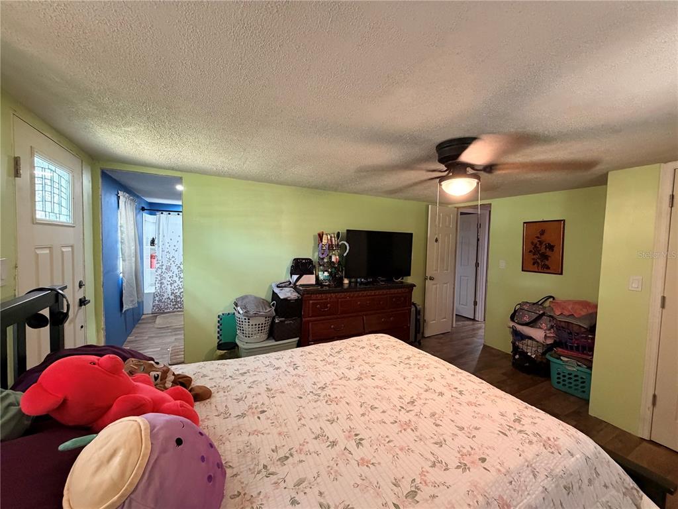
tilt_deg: -3.8
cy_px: 254
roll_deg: -0.5
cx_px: 339
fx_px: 274
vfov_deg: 85.7
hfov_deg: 102.1
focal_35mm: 14
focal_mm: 2.22
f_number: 2.2
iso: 500
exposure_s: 1/60
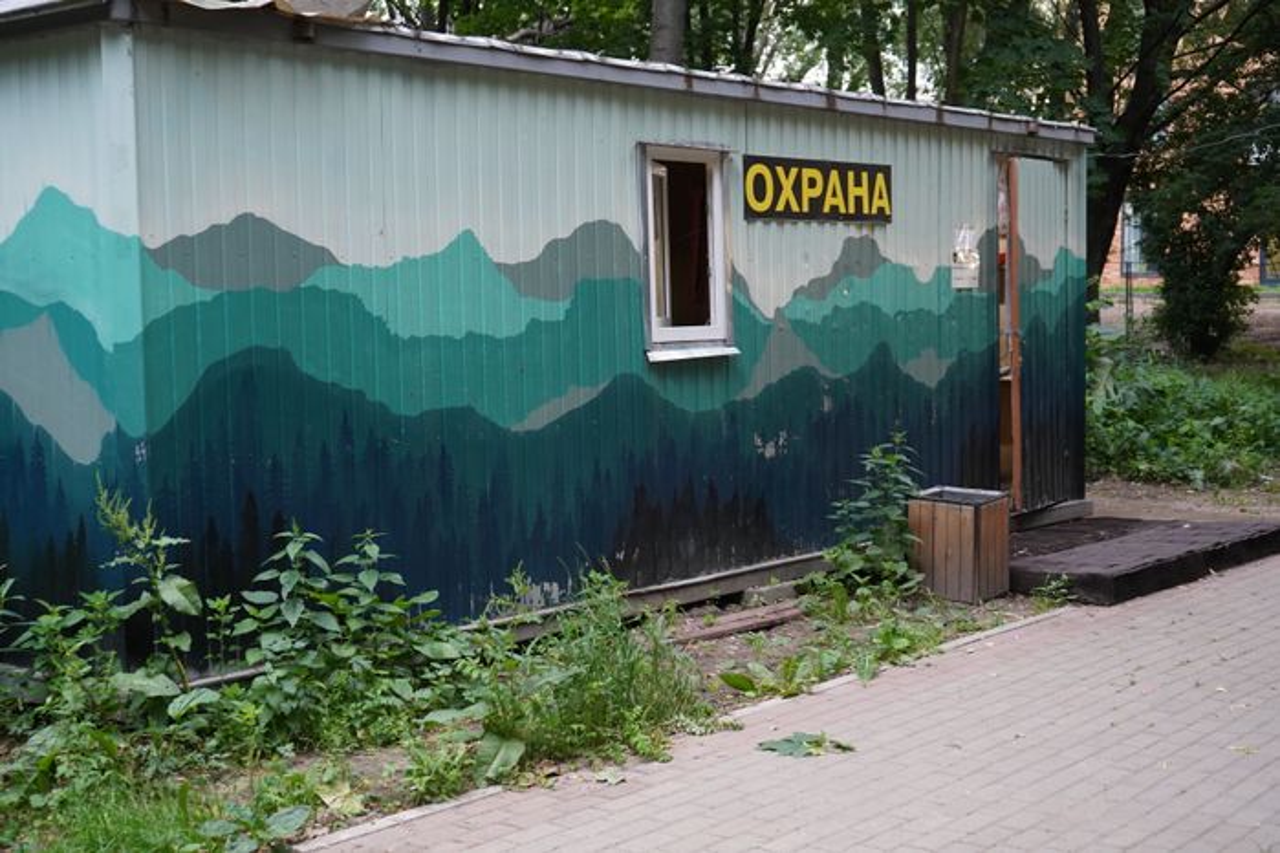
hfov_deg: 40.3
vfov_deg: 27.5
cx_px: 640
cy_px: 426
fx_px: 1742
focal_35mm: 49
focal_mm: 49
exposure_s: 1/160
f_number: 4.5
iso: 4000
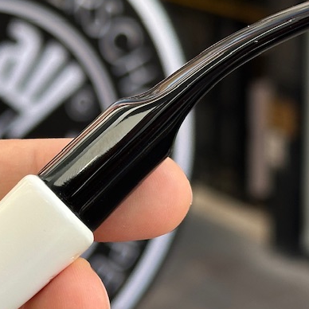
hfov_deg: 12.4
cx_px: 14
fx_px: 1414
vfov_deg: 12.5
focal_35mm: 140
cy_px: 180
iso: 64
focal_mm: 6.86
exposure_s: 1/751
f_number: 1.78
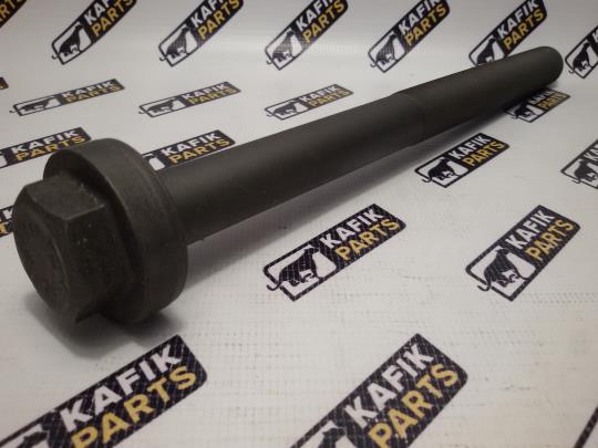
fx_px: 536
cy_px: 224
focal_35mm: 31
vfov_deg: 45.4
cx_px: 299
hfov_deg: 58.4
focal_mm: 2.93
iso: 50
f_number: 2.4
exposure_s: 1/50
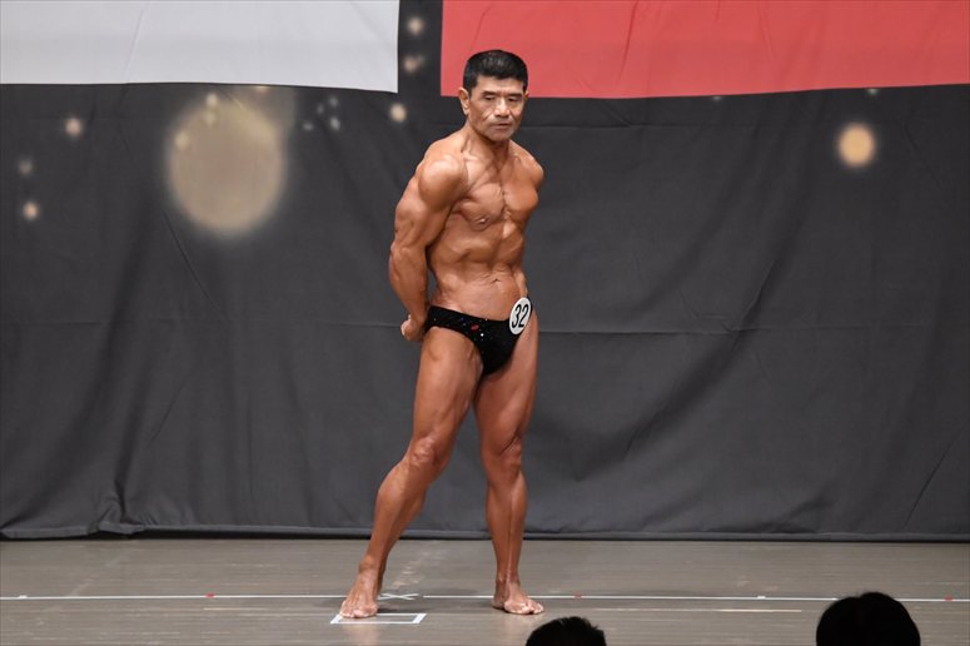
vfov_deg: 5.4
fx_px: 6868
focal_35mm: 255
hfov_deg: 8.1
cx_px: 485
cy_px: 323
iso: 6400
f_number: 5.6
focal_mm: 170
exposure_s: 1/400
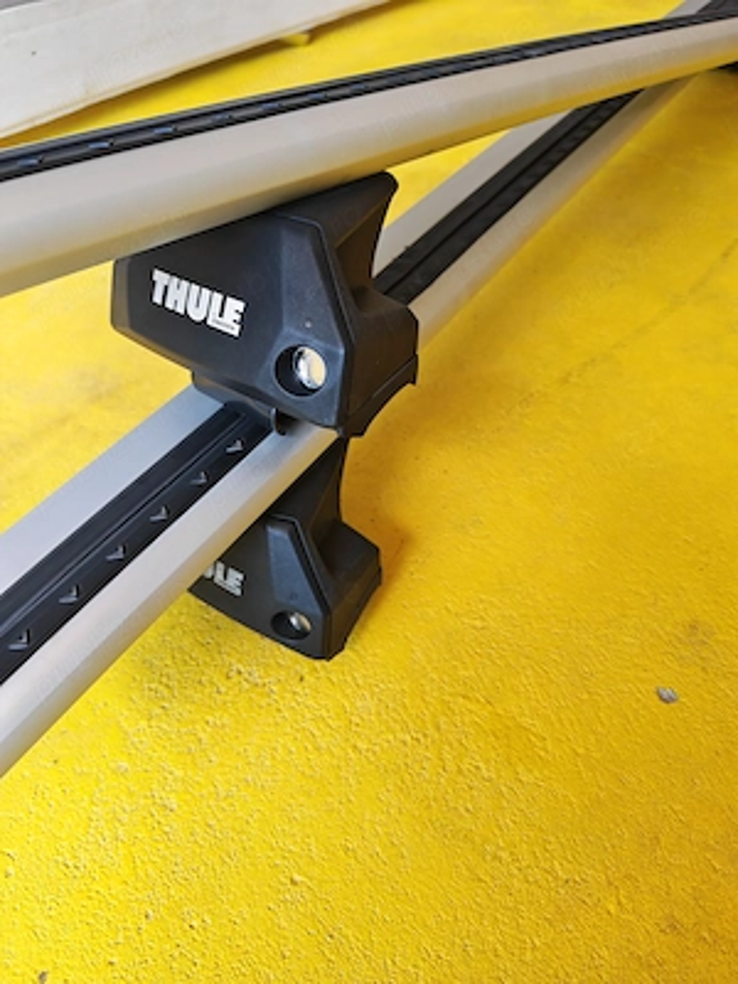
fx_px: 682
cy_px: 492
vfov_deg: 71.6
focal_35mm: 24
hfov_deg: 56.8
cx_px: 369
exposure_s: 1/100
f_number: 1.9
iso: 500
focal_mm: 6.12
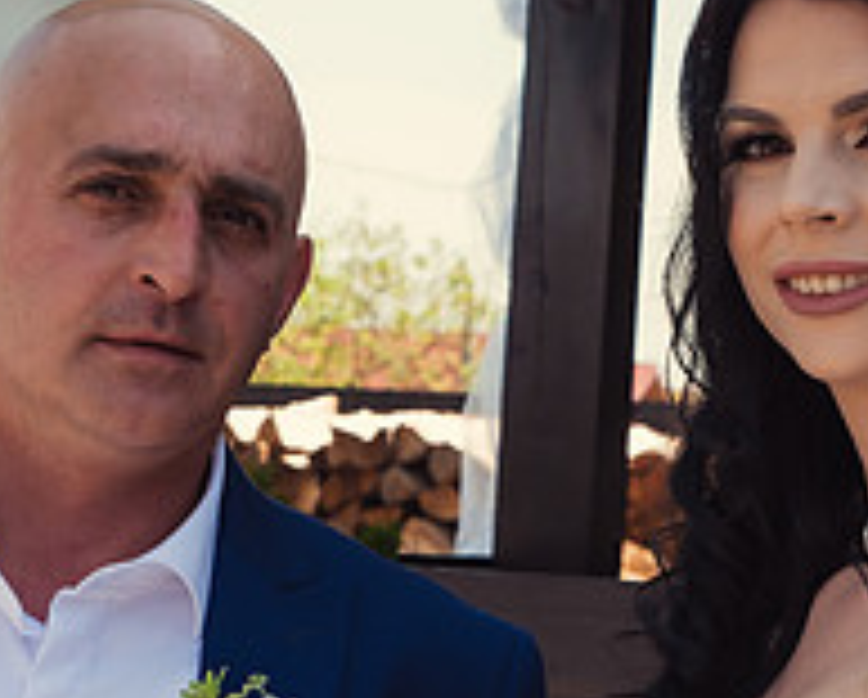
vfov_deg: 10.6
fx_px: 3731
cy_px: 603
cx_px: 394
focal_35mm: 145
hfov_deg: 13.3
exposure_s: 1/200
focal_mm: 48
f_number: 7.1
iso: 200
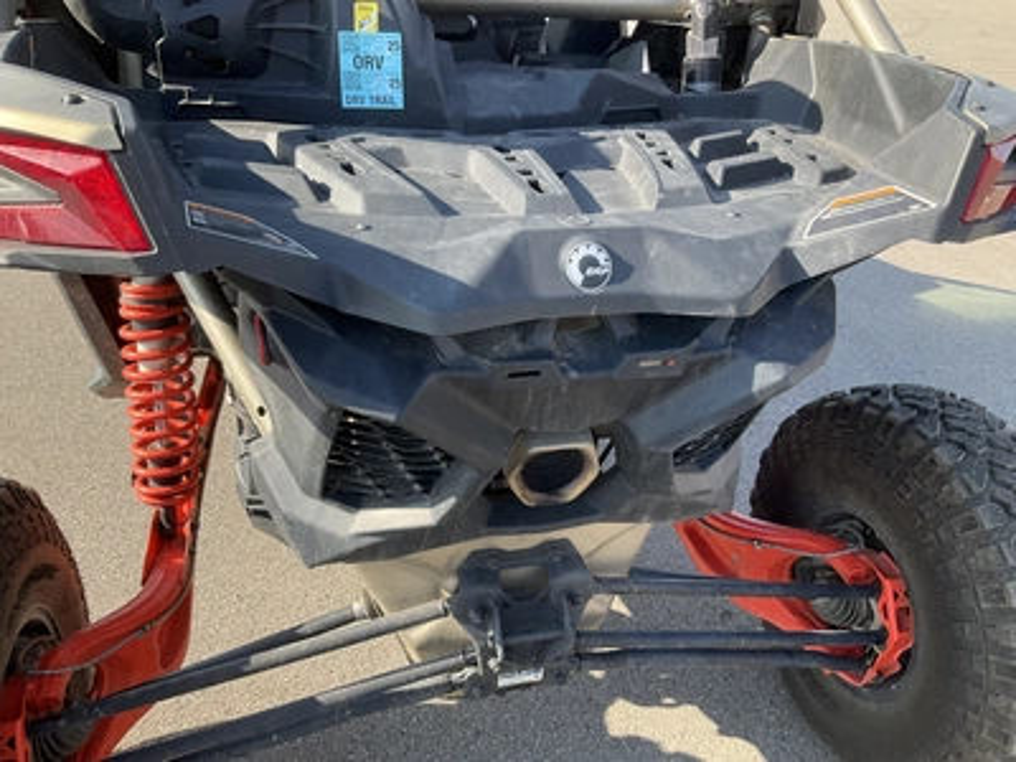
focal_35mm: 29
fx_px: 851
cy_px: 381
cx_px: 508
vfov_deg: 48.2
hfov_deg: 61.7
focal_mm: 3
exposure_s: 1/391
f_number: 1.8
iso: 25
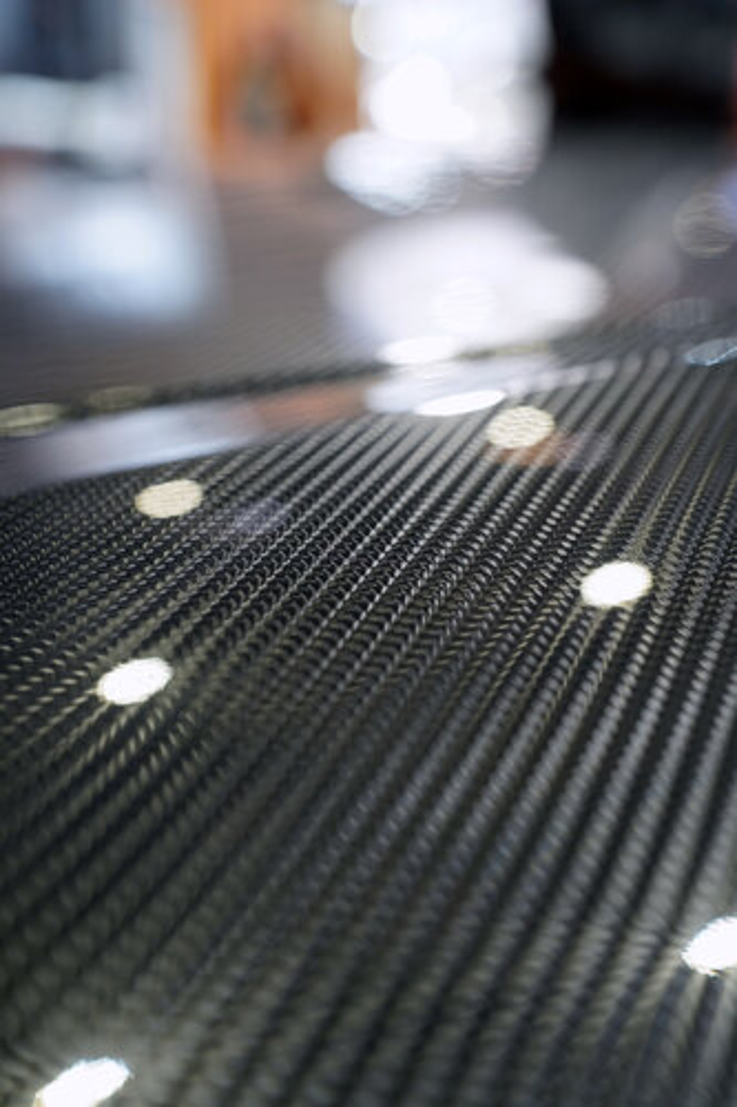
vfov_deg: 54.5
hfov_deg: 37.8
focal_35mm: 35
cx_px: 368
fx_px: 1075
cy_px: 554
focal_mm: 35
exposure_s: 1/160
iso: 1600
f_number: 3.2
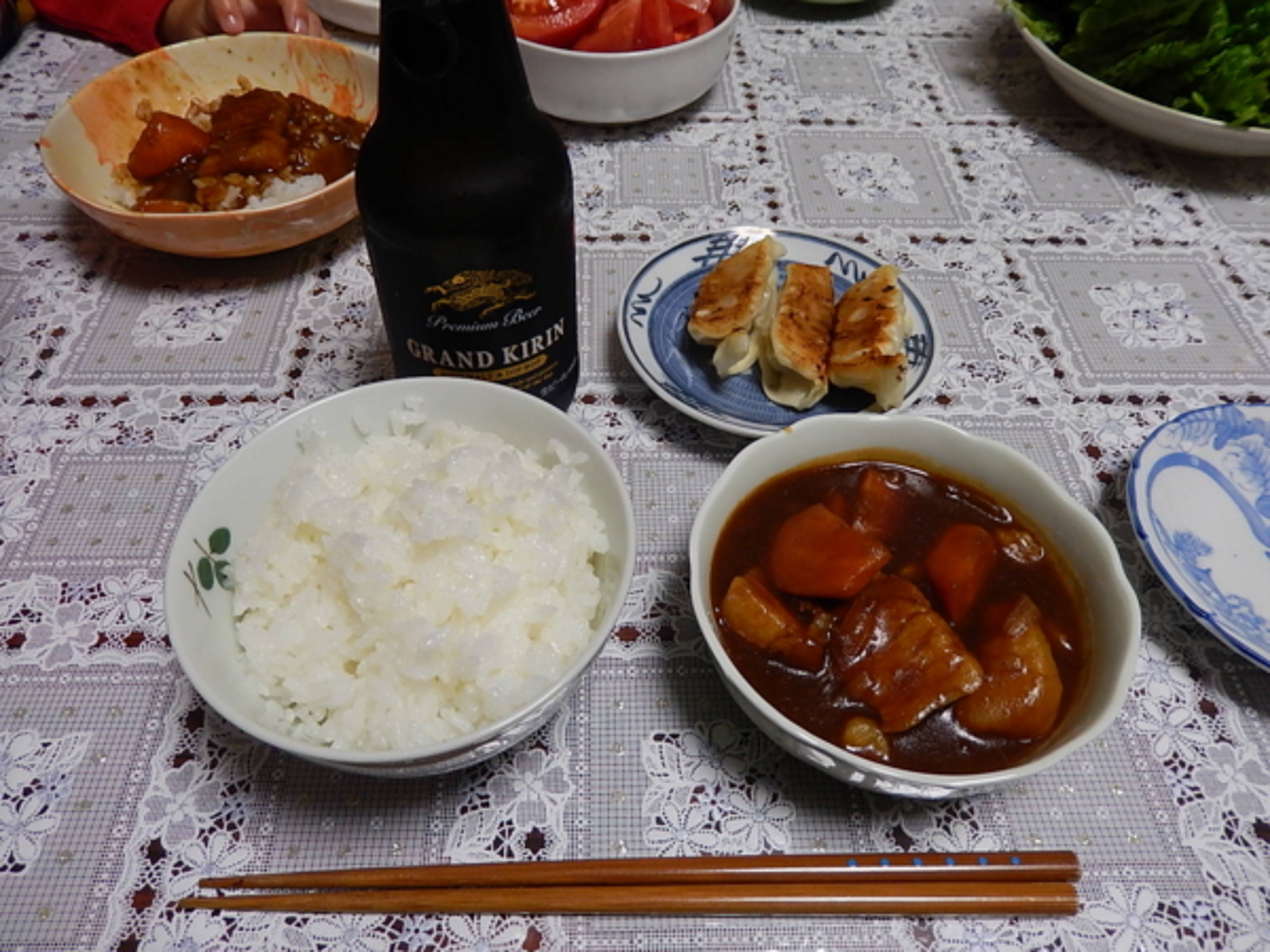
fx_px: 917
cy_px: 476
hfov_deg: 69.4
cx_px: 635
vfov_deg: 54.9
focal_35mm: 25
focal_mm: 4.5
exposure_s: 1/30
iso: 200
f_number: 3.4
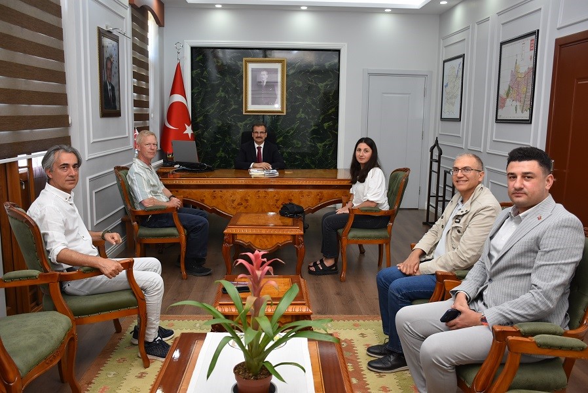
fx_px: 490
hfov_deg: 61.9
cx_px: 294
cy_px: 196
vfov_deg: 43.7
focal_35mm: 30
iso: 450
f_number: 4
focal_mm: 20
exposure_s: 1/60
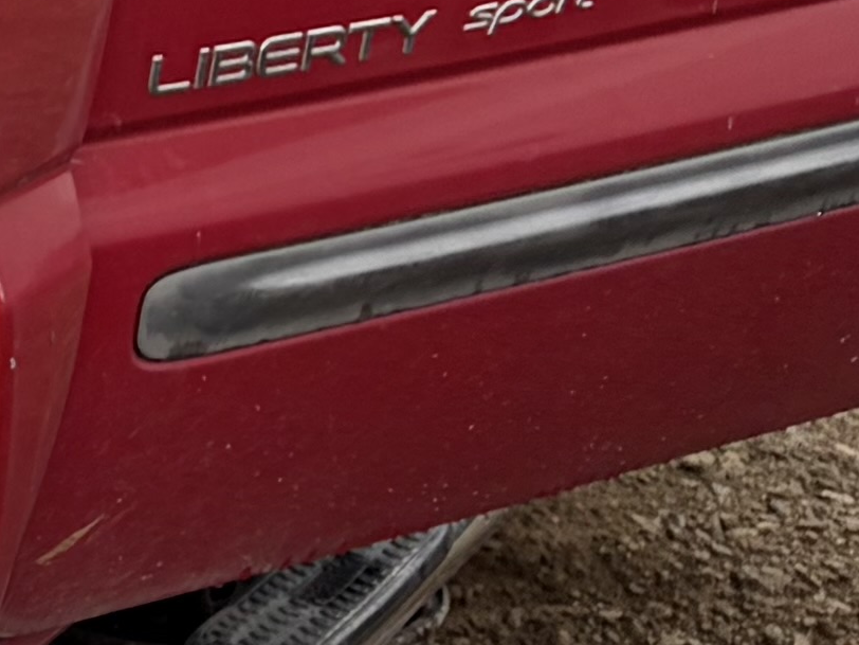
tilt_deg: -13.2
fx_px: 4541
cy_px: -357
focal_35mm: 183
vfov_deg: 7.9
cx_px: -1128
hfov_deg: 9.7
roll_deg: -1.1
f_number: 1.6
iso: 50
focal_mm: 5.96
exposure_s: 1/1550
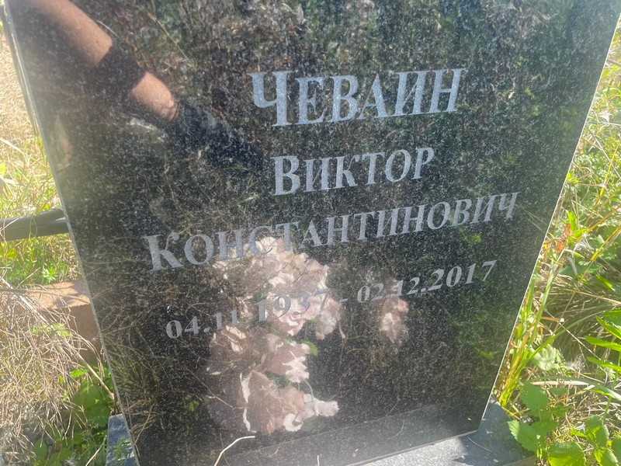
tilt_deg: -32.9
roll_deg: -4.8
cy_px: 233
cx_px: 310
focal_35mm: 26
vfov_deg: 53.1
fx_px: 466
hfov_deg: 67.3
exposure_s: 1/243
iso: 32
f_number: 1.6
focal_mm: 4.2
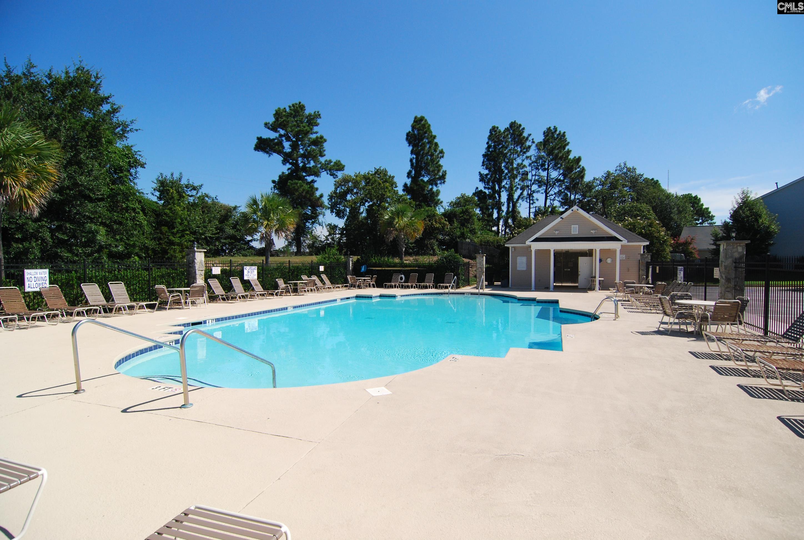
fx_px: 403
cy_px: 270
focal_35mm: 18
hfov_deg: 89.9
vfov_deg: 67.6
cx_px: 402
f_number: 5
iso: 400
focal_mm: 12
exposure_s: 1/3200
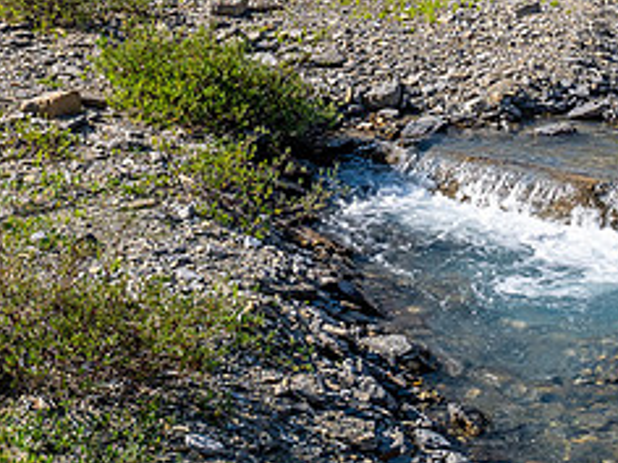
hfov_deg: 18.2
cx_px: 325
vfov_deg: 13.5
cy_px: -38
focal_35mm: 108
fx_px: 1928
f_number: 8
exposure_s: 1/125
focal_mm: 22
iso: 200
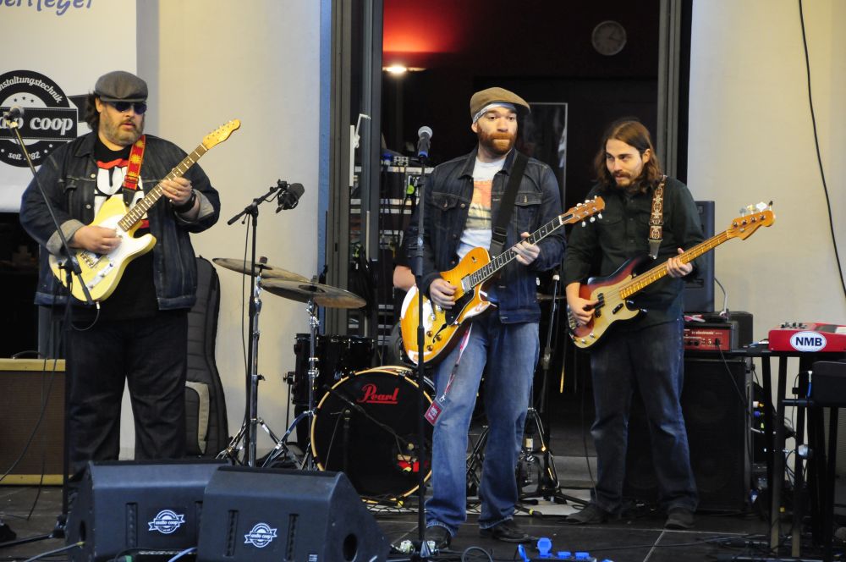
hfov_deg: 15.2
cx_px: 423
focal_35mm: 135
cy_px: 281
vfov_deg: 10.1
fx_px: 3168
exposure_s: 1/125
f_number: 5.3
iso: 1600
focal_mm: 90
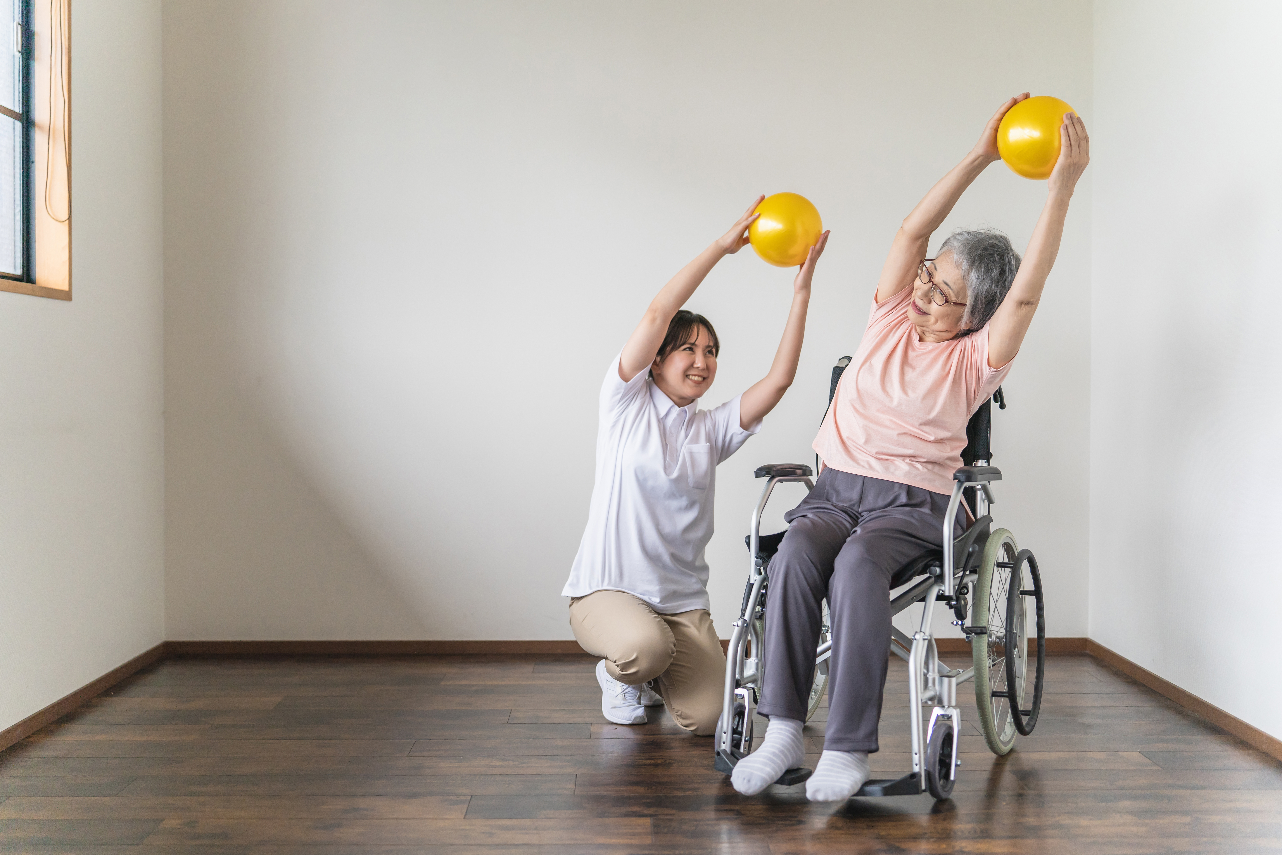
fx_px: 1353
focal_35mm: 38
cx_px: 641
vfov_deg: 35.1
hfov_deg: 50.7
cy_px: 428
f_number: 2
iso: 500
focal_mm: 38
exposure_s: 1/500
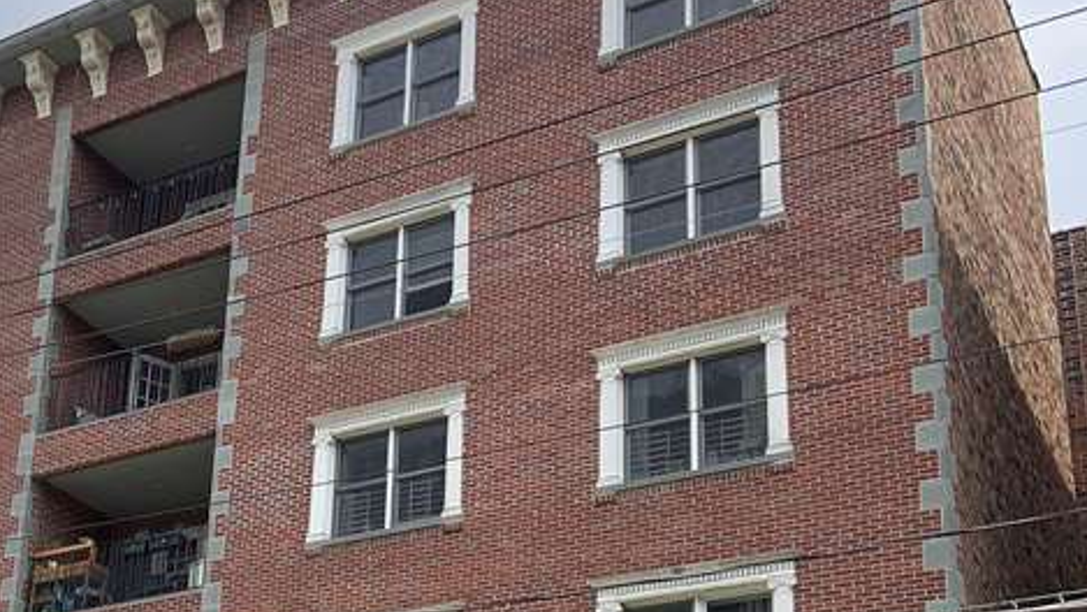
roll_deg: -4.5
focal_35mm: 58
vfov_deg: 20.0
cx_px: 273
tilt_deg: +20.7
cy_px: 640
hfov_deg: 35.2
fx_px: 1672
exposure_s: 1/1748
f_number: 1.8
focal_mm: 4.25
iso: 25
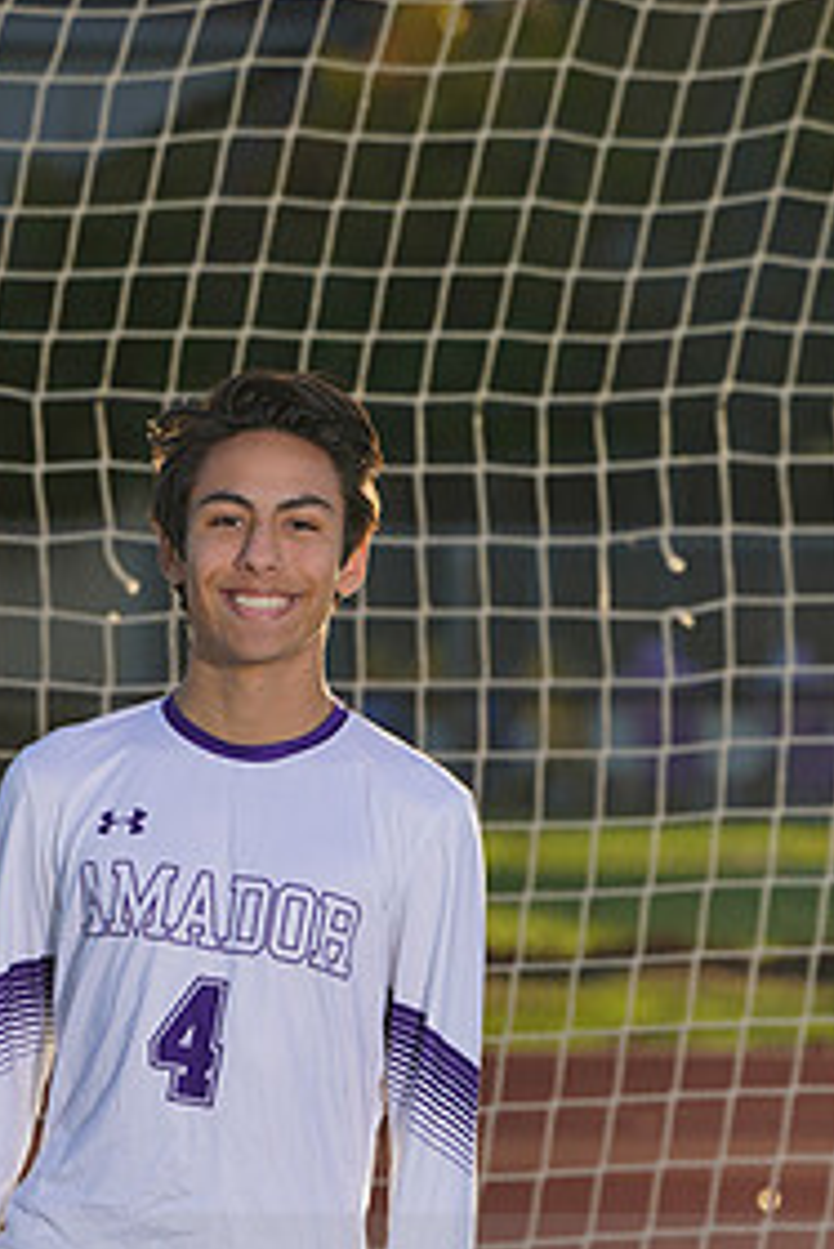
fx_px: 16866
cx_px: 56
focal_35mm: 486
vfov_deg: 4.2
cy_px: 1276
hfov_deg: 2.8
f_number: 8
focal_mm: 235
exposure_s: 1/200
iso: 100
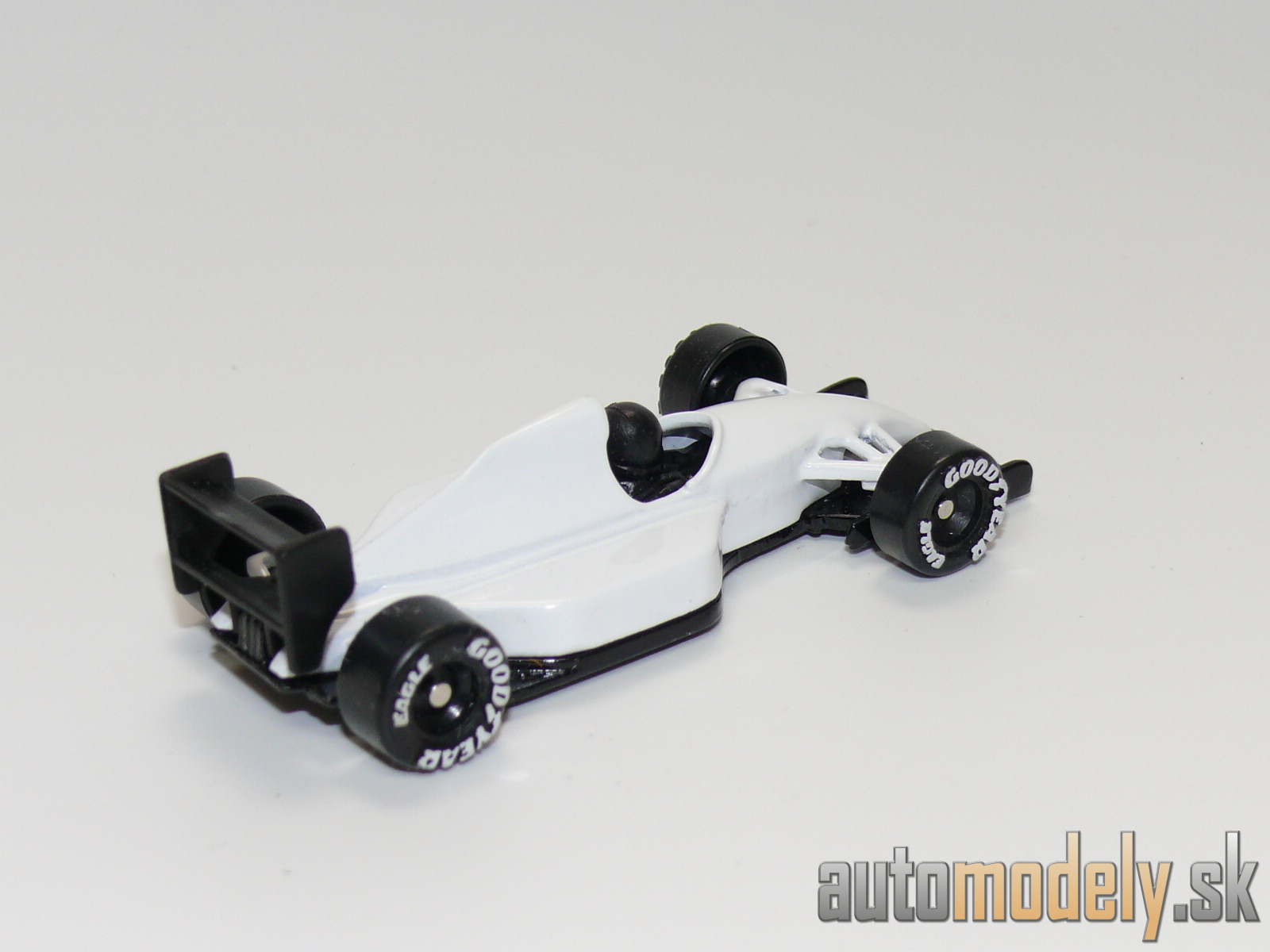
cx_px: 635
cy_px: 476
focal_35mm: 89
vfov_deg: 16.6
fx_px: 3265
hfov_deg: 22.0
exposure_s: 1/30
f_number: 4
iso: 100
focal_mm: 12.5
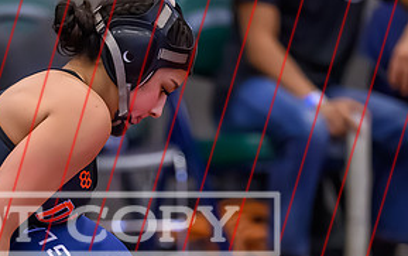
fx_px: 5018
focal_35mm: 451
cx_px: 67
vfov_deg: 2.9
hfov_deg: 4.7
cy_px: 285
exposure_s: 1/640
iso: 8000
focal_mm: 185
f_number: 2.8
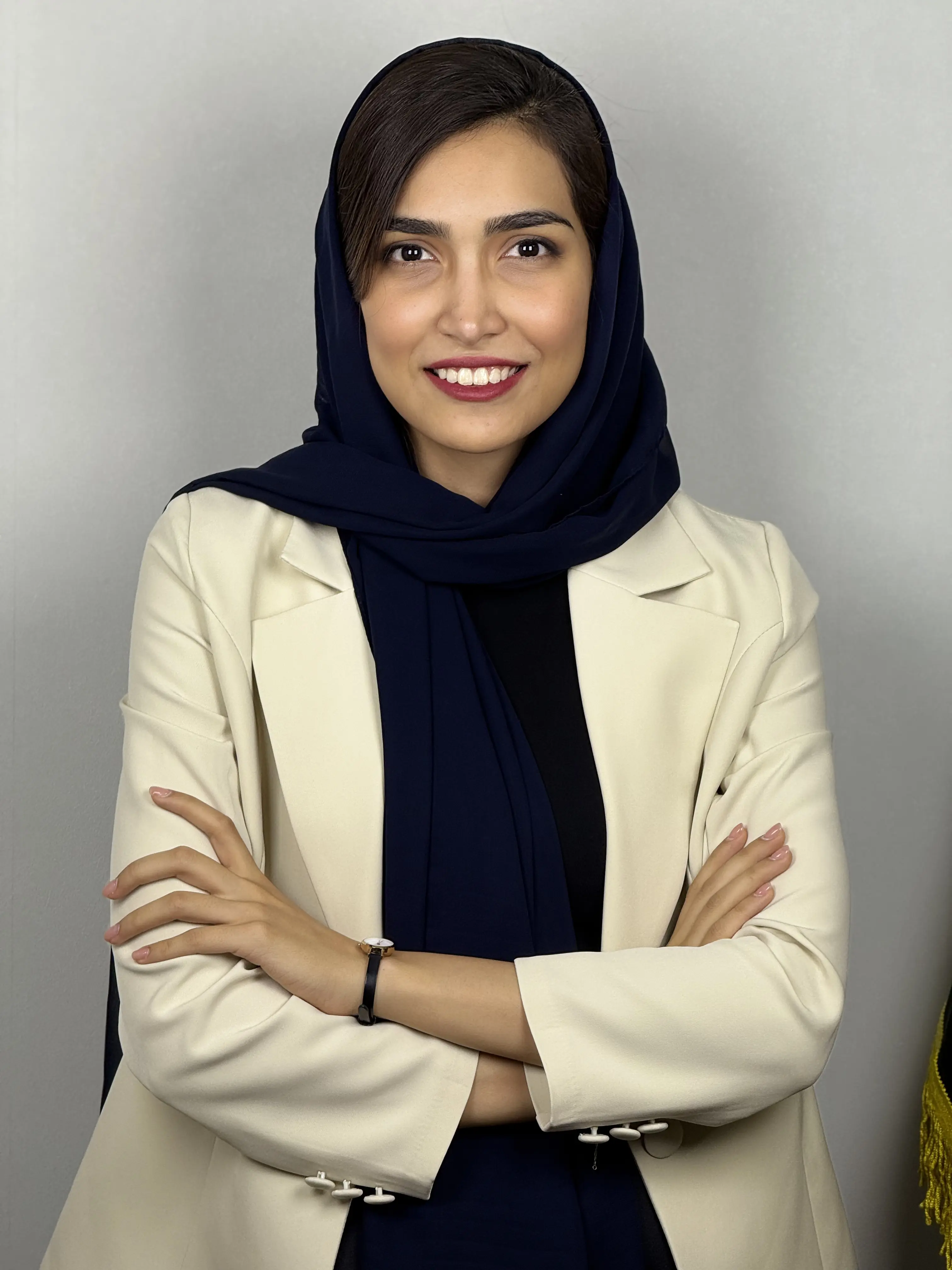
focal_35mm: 120
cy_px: 635
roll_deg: -1.2
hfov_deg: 12.3
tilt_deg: -3.4
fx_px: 4400
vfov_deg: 16.4
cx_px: 476
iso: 50
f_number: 2.8
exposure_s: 1/100
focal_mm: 15.66
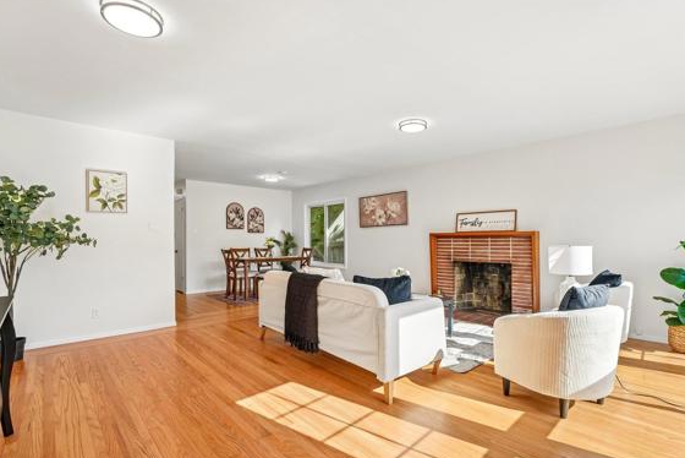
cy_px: 235
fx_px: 318
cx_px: 363
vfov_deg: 71.5
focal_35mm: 17
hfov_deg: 94.2
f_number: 8
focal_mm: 14.6
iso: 640
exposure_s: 1/50
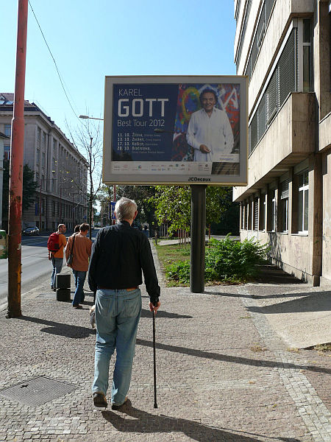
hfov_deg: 40.7
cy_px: 221
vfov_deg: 52.6
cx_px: 166
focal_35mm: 35
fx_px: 446
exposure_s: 1/400
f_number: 5.6
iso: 100
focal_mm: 7.4
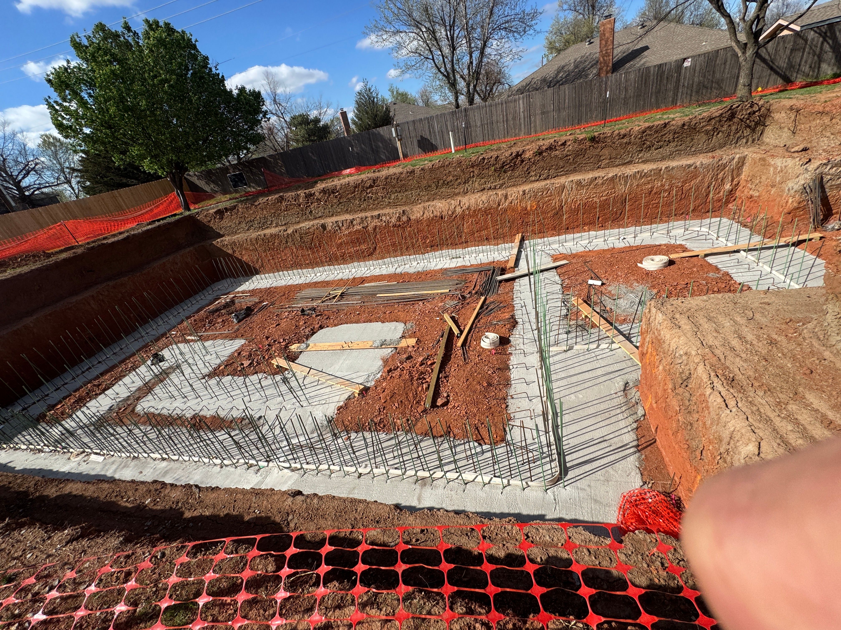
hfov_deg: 102.1
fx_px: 340
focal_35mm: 14
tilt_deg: -25.9
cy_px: 315
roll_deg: +13.4
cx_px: 420
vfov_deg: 85.7
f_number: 2.2
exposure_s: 1/2674
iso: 50
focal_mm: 2.22
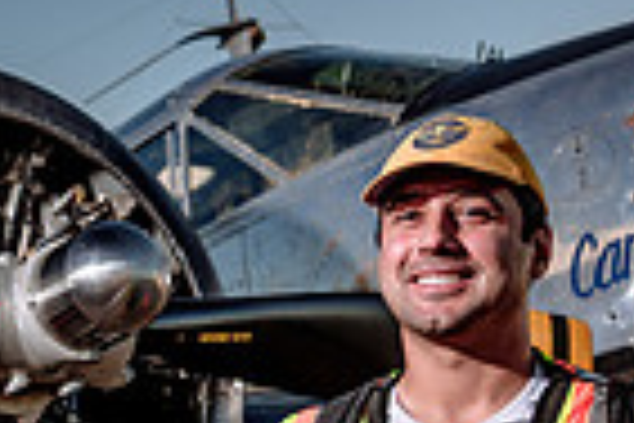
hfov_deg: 17.6
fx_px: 1955
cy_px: 479
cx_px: -117
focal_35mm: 111
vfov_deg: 12.1
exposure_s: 1/250
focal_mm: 27
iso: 64
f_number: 3.5
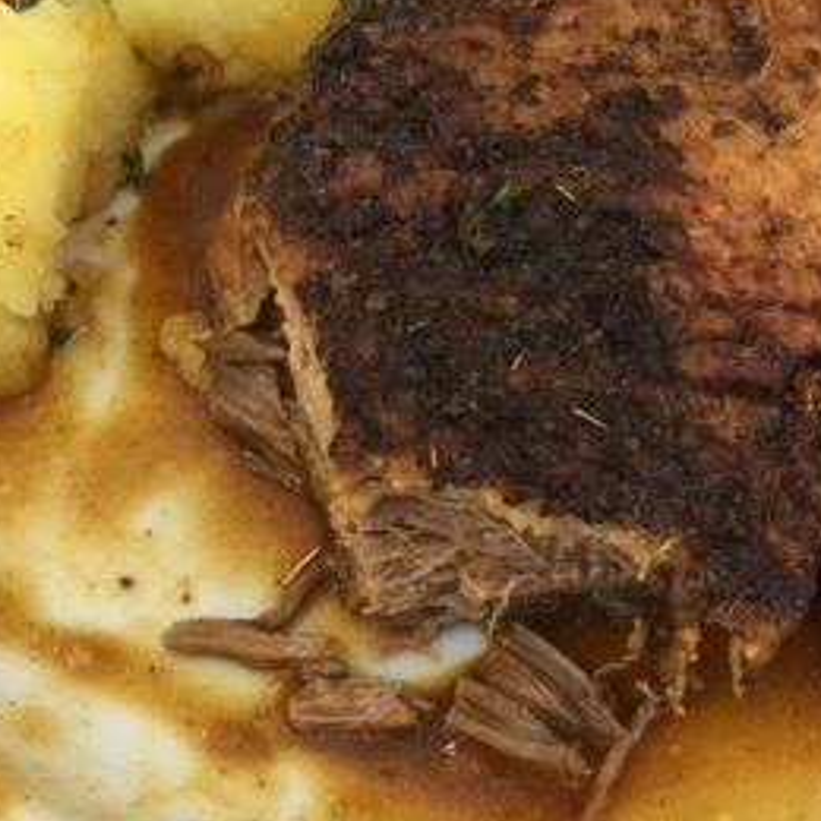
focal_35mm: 79
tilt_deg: -46.4
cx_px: 581
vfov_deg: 21.6
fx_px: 2120
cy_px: 155
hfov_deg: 21.8
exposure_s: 1/100
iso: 32
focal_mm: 4.15
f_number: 2.2
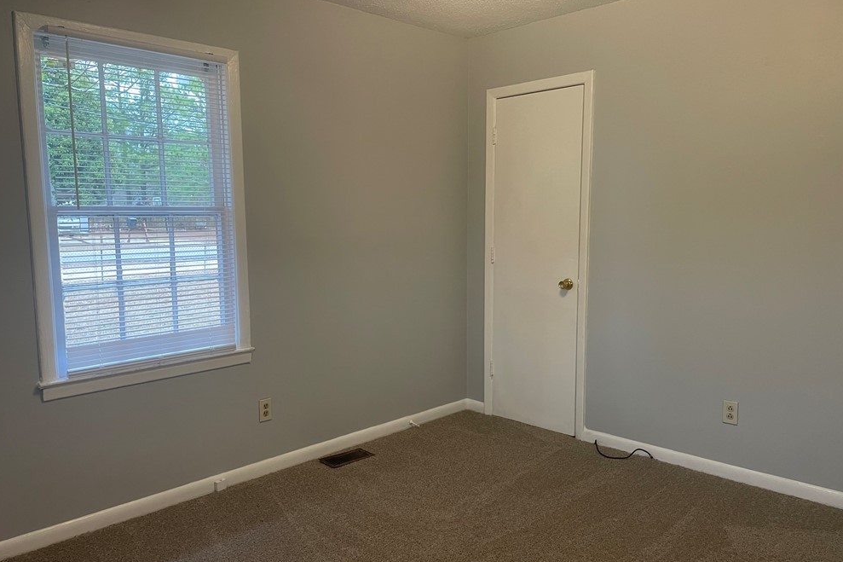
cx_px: 413
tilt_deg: -5.9
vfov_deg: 46.4
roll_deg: +1.4
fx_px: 656
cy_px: 297
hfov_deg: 65.5
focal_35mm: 28
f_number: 1.6
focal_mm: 4.2
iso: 100
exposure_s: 1/60
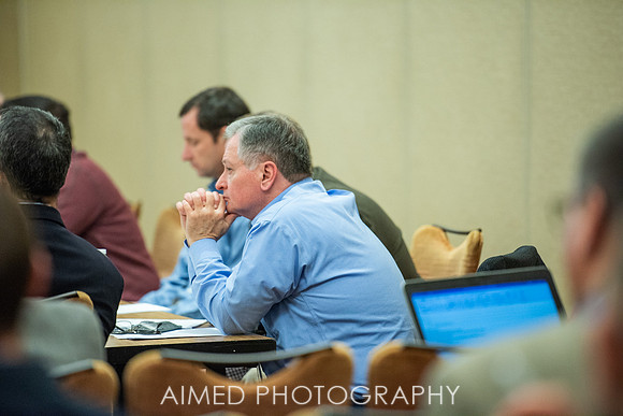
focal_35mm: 200
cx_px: 312
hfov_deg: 10.3
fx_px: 3462
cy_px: 208
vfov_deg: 6.9
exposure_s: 1/160
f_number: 2.8
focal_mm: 200
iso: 2000
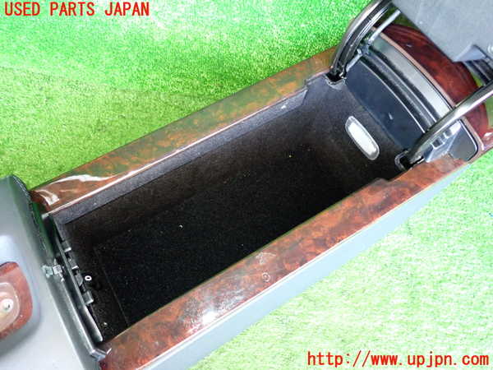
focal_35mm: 25
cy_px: 185
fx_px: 356
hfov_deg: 69.4
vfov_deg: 54.9
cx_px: 246
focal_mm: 4.5
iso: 640
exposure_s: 1/30
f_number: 2
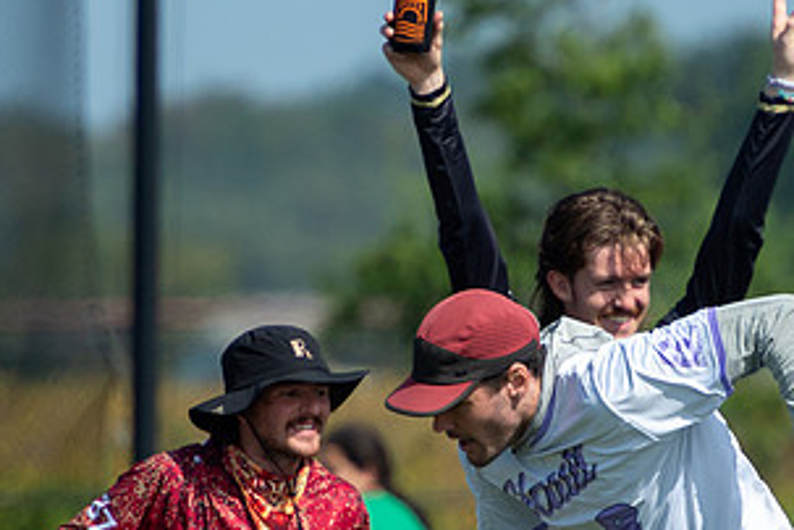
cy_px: 379
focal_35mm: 1142
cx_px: 534
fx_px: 25185
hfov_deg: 1.8
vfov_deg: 1.2
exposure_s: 1/2500
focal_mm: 400
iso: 360
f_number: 5.6
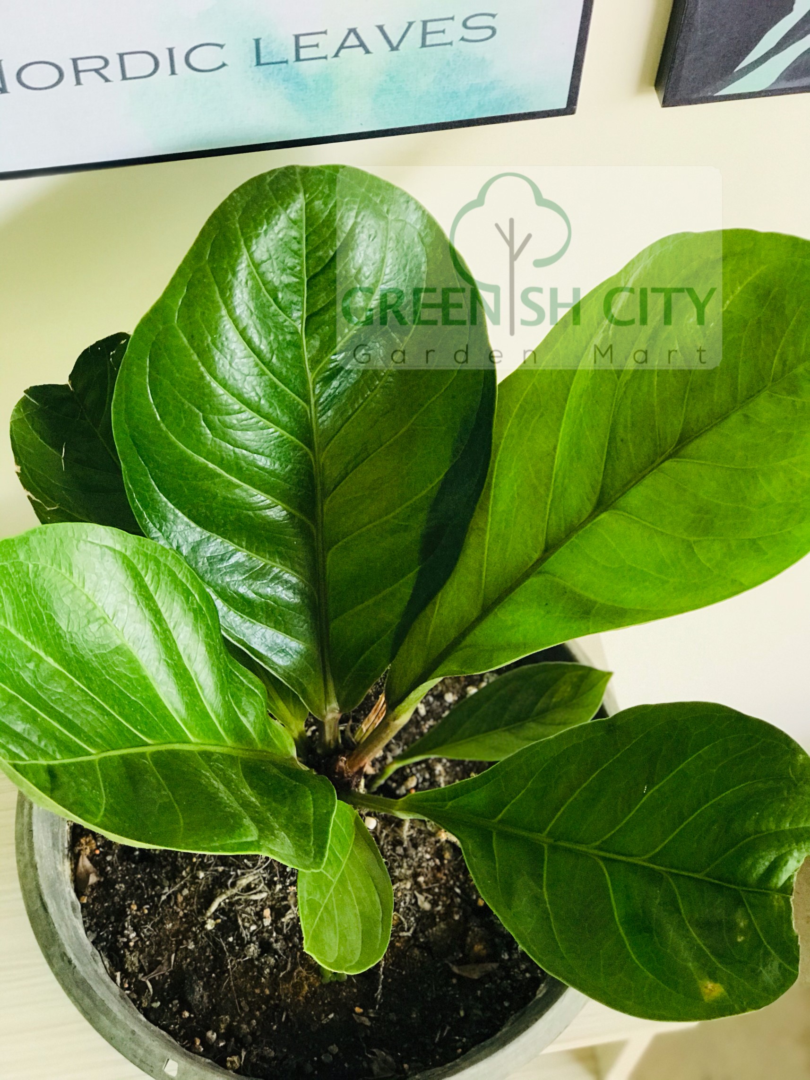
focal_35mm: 57
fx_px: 1778
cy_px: 540
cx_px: 405
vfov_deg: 33.8
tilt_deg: -60.2
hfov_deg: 25.7
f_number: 2.8
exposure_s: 1/50
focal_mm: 6.6
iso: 125
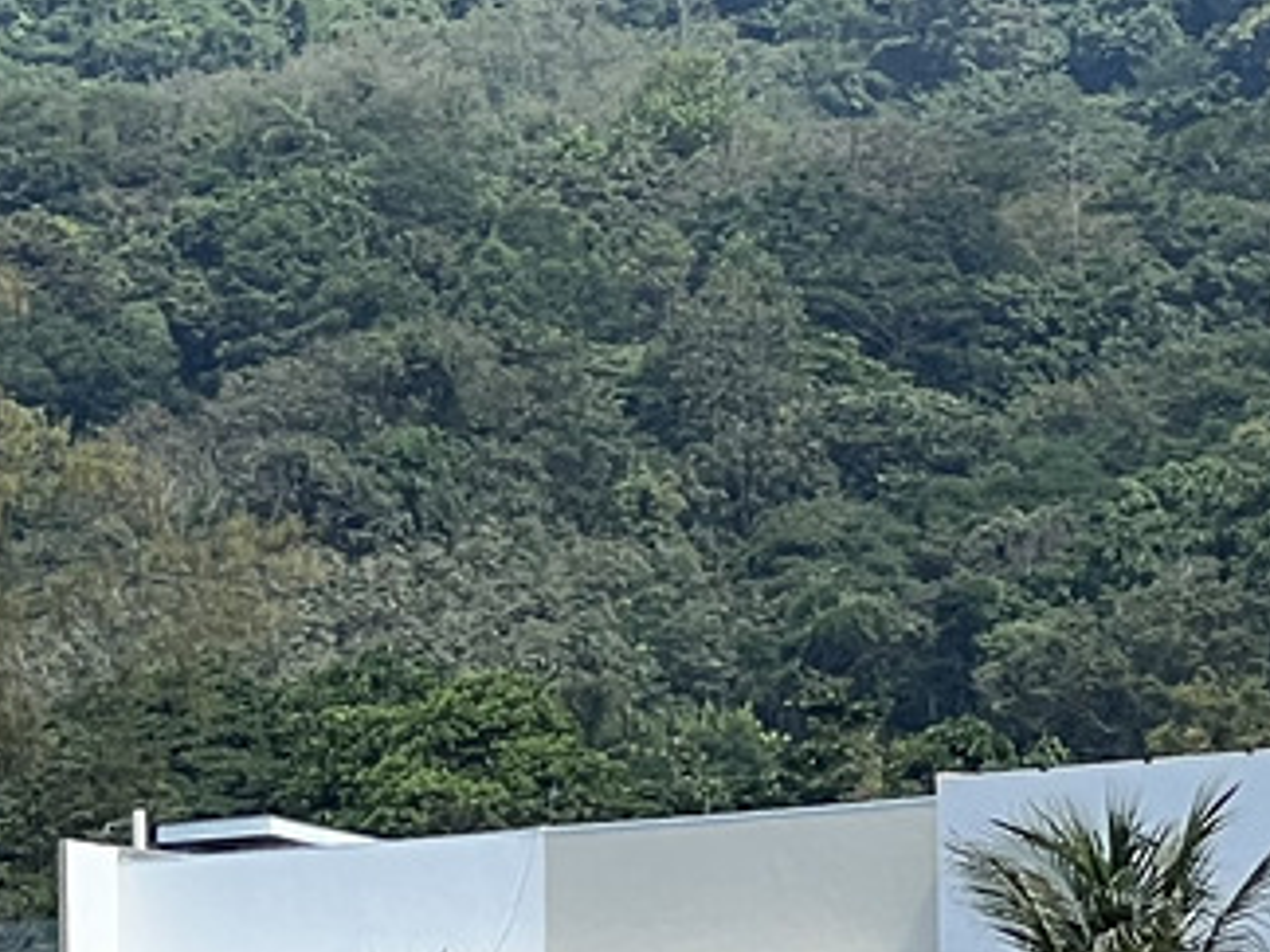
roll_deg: +0.3
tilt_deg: +1.6
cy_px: 1869
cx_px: -498
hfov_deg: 5.2
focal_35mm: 380
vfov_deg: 3.9
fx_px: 13942
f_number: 2.8
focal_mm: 9
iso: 32
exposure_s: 1/633
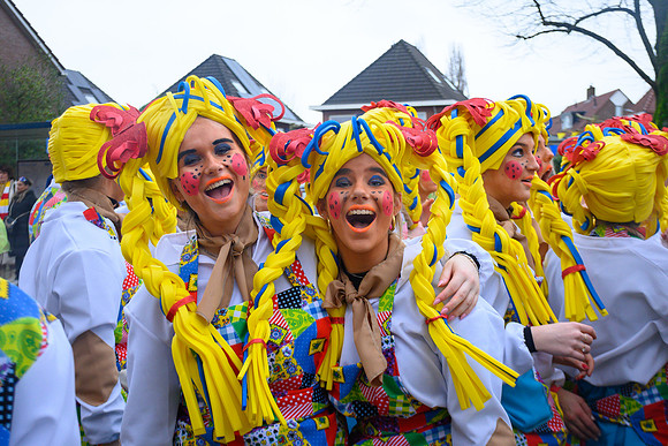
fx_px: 924
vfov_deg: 27.1
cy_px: 213
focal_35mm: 50
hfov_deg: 39.7
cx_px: 353
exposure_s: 1/400
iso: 400
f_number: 5
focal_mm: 30
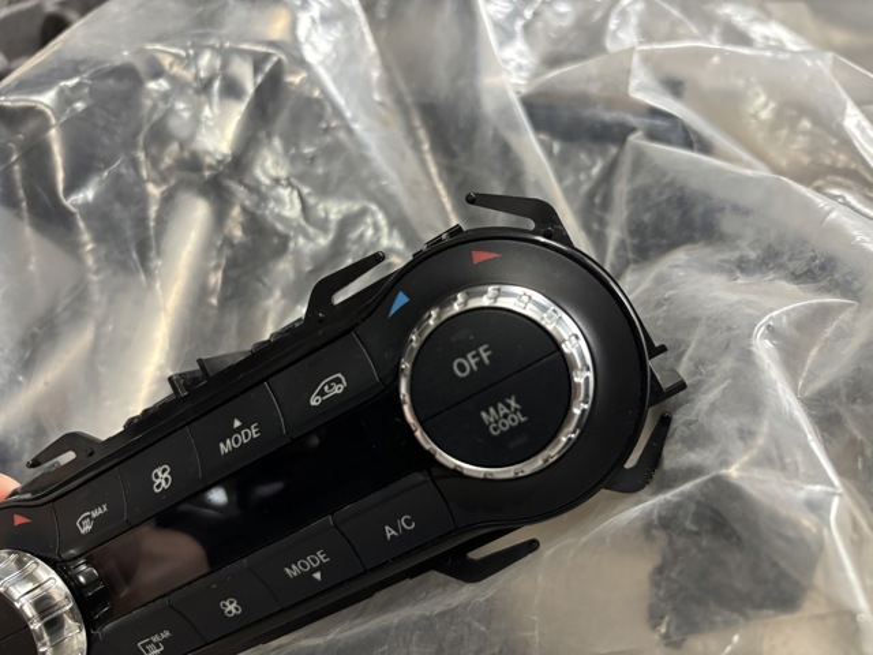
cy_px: 328
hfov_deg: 67.3
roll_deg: +10.4
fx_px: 656
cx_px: 436
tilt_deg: -32.1
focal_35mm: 26
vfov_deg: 53.1
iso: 500
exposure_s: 1/33
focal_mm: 5.96
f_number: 1.6
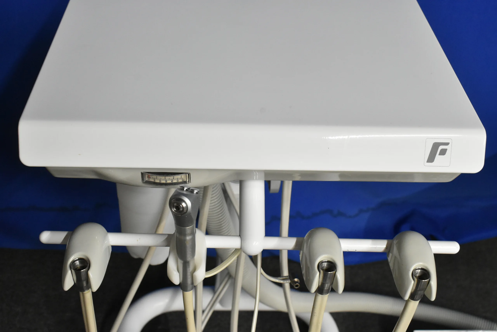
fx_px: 621
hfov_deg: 43.6
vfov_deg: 29.9
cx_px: 248
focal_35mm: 45
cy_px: 166
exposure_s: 1/60
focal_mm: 30
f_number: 8
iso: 2800
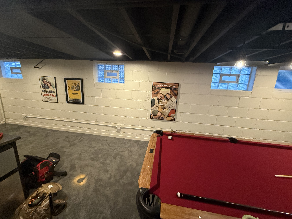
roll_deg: -2.4
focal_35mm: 14
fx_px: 118
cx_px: 146
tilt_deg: -12.2
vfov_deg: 85.7
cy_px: 110
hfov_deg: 102.1
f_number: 2.2
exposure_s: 1/60
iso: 500
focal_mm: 2.22
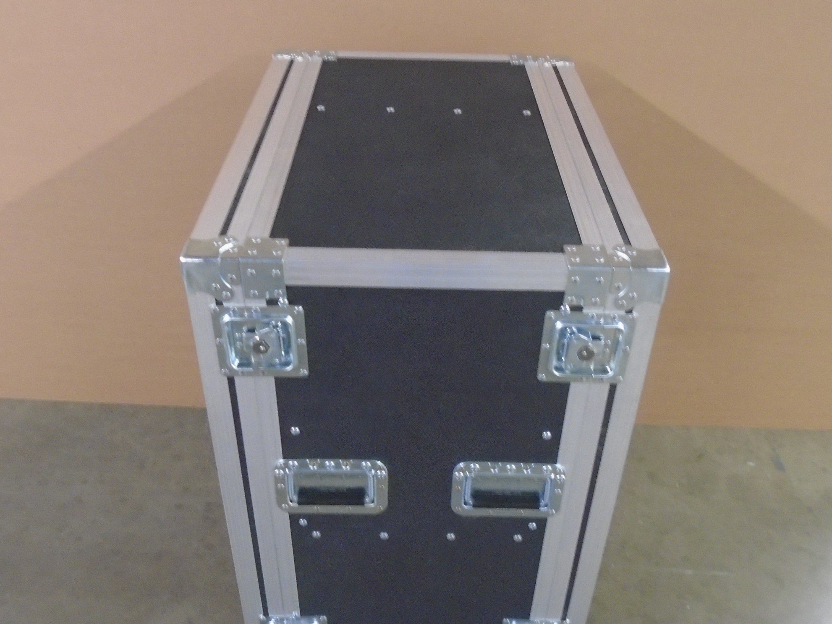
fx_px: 817
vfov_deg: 41.4
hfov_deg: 53.9
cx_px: 424
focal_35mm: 34
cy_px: 399
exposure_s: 1/8
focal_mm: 4.6
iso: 400
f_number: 3.2
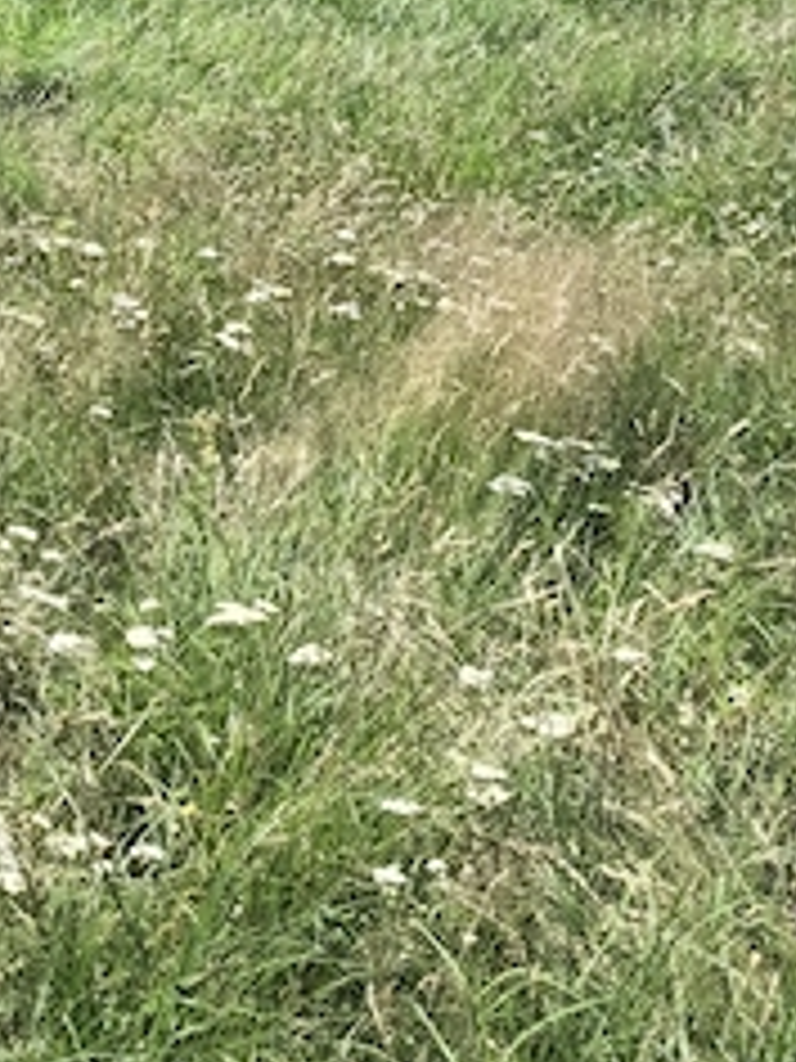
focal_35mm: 78
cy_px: 220
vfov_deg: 24.6
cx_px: 126
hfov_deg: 18.7
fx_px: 2391
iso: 50
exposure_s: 1/748
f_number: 1.65
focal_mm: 6.14
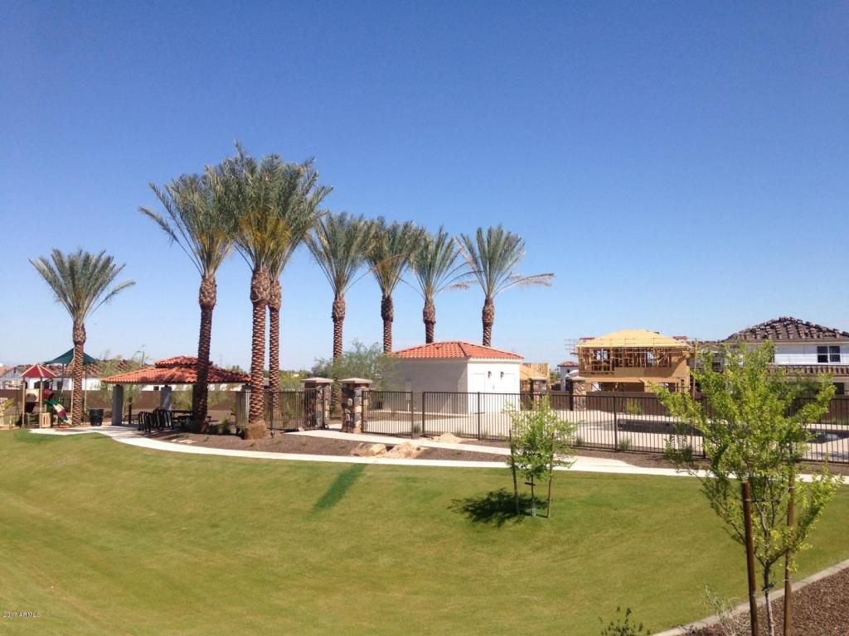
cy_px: 318
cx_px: 424
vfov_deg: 42.9
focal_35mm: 33
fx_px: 809
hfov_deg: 55.4
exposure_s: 1/1869
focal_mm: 4.12
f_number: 2.4
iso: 50
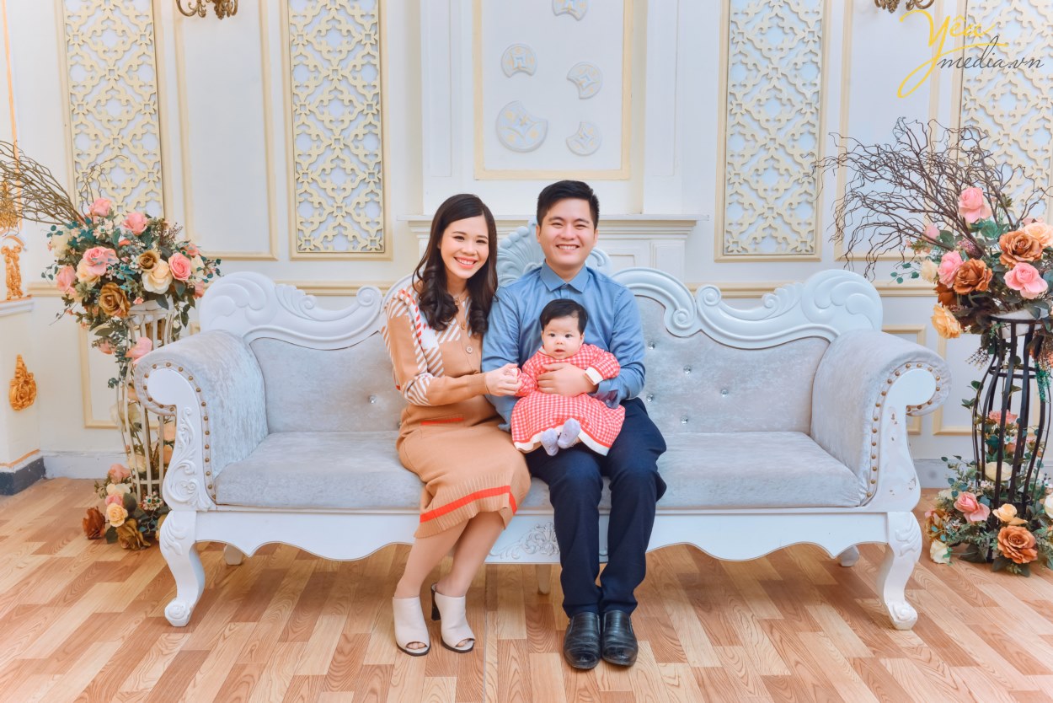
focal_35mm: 34
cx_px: 526
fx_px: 995
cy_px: 352
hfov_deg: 55.8
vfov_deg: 38.9
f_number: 9.5
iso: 200
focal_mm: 34
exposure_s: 1/90
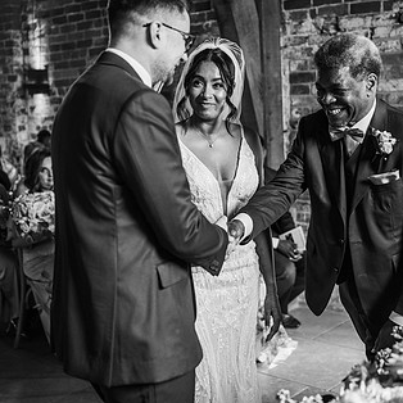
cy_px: 185
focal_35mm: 55
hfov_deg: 31.0
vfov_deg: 31.1
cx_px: 239
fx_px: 724
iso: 800
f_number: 2
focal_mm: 35
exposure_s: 1/200
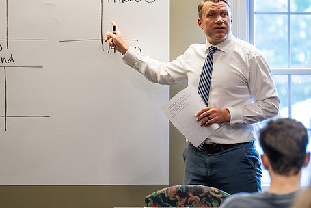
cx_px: 154
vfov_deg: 5.7
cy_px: 80
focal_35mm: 242
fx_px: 2092
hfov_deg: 8.5
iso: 1600
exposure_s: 1/200
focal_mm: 190
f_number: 3.5
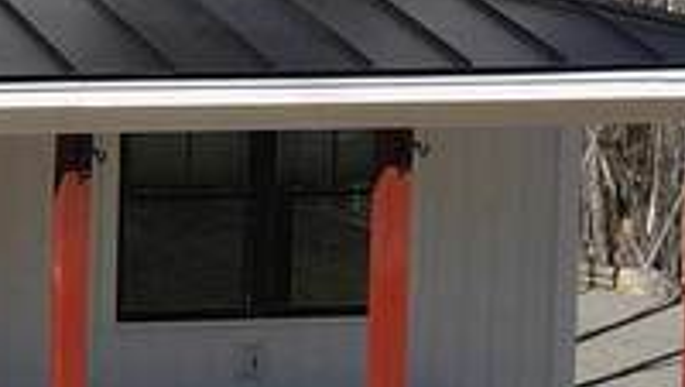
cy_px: 21
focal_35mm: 167
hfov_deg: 11.3
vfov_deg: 7.3
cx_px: -812
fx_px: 3037
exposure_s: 1/725
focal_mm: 4.5
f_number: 2.8
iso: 100
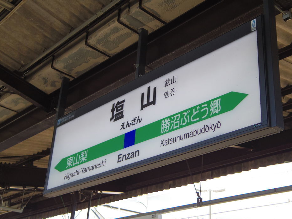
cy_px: 119
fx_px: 439
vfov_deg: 28.0
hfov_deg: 36.8
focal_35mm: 52
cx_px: 150
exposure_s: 1/1000
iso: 250
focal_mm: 8.5
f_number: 1.9
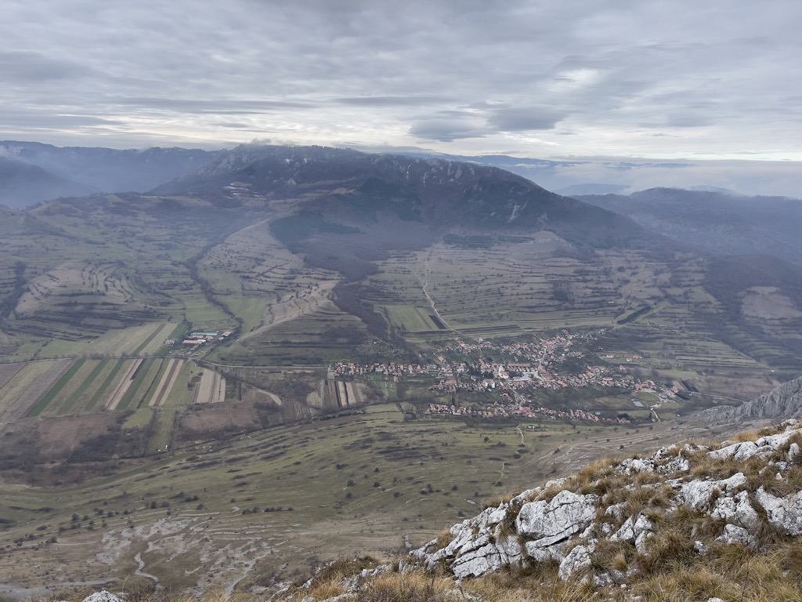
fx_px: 602
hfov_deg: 67.3
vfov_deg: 53.1
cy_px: 301
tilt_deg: -13.3
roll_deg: -1.9
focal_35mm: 26
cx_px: 401
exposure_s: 1/1020
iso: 32
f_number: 1.6
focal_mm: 5.1
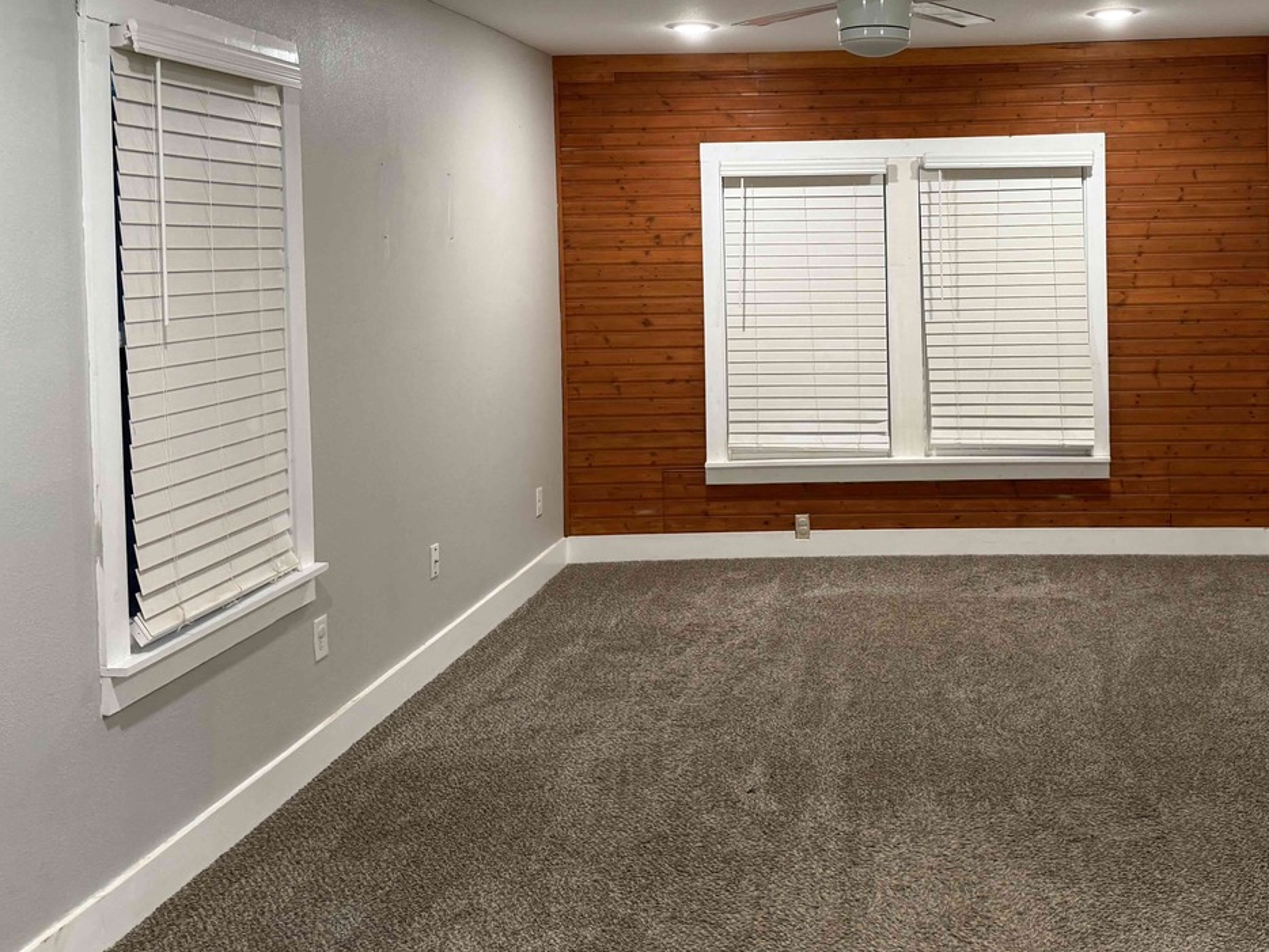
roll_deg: +1.1
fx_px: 1357
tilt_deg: -1.1
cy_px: 266
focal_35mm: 37
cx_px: 880
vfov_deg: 37.9
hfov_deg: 49.0
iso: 200
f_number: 1.78
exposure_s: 1/60
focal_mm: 6.76
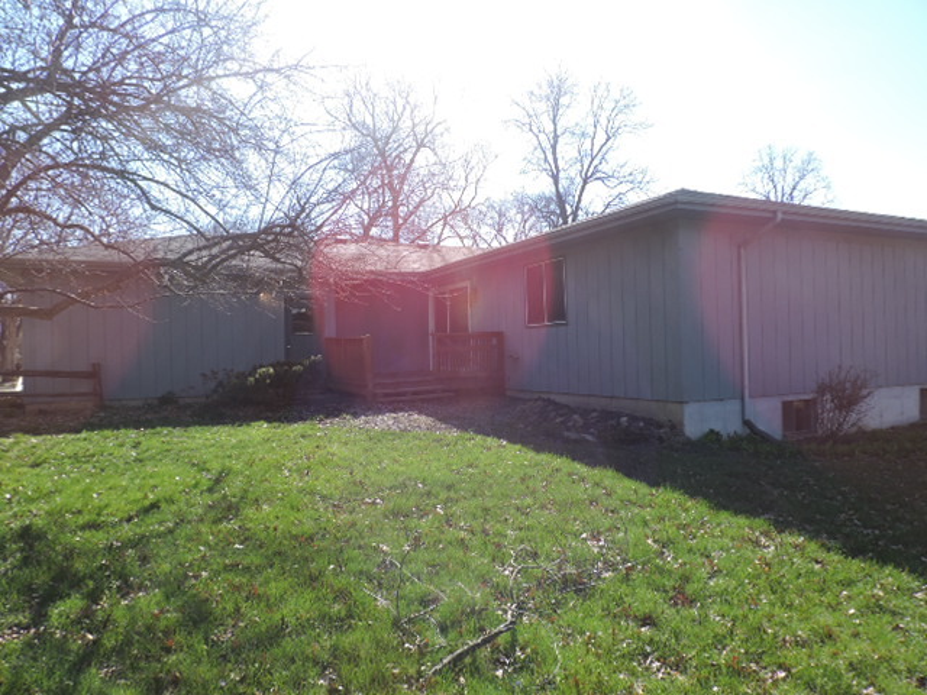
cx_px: 464
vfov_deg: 56.8
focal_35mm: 24
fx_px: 643
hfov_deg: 71.6
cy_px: 348
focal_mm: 4.3
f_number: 3
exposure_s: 1/640
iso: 100
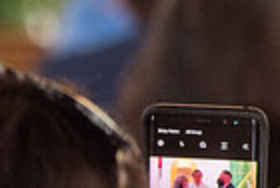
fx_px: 2253
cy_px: 29
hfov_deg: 7.0
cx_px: 482
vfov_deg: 4.8
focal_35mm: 289
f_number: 2.8
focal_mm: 70
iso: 2000
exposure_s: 1/160
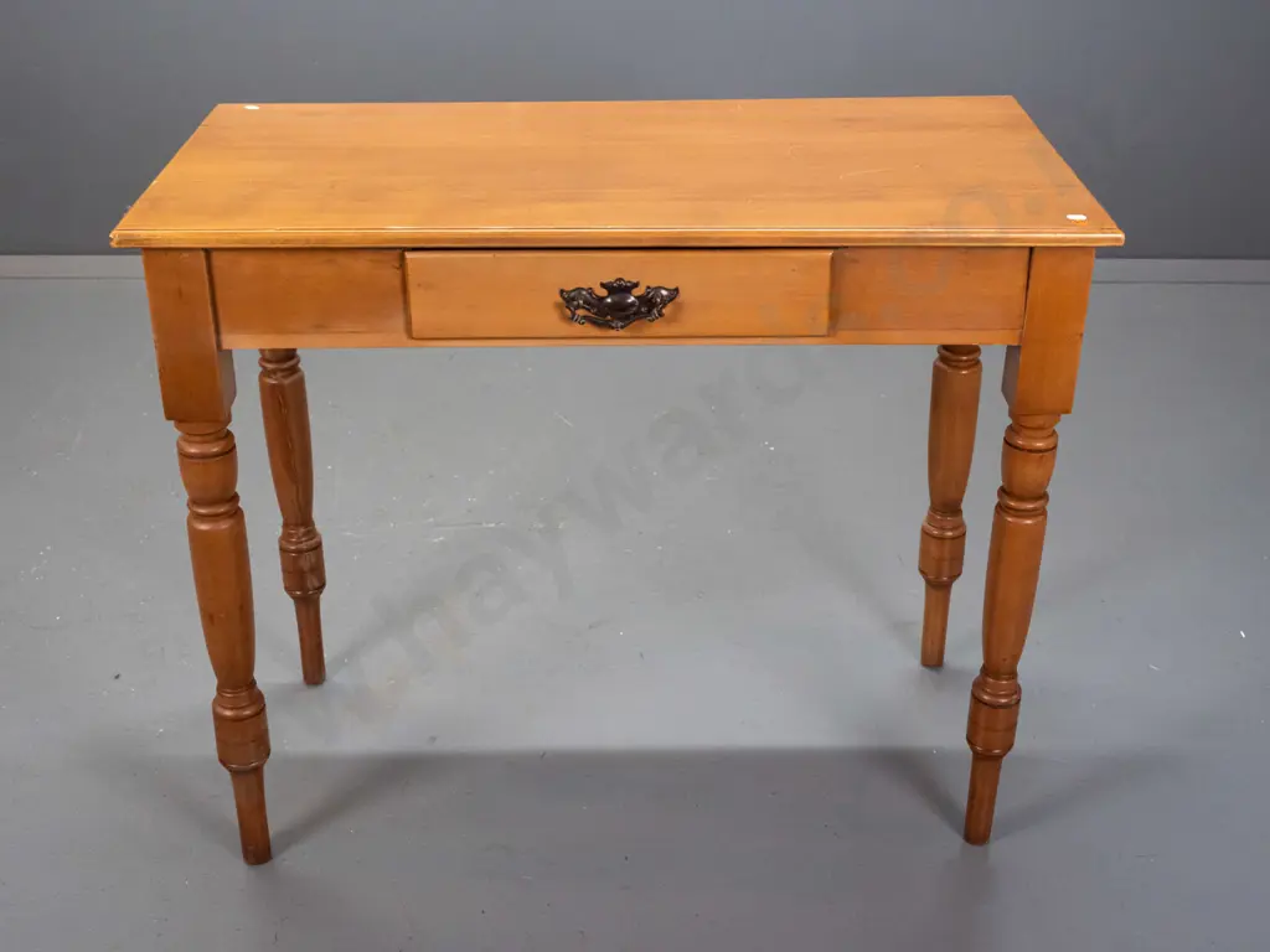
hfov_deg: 42.9
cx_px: 635
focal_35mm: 44
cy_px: 476
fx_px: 1614
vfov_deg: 32.9
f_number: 5.6
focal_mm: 22
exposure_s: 1/125
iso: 2500
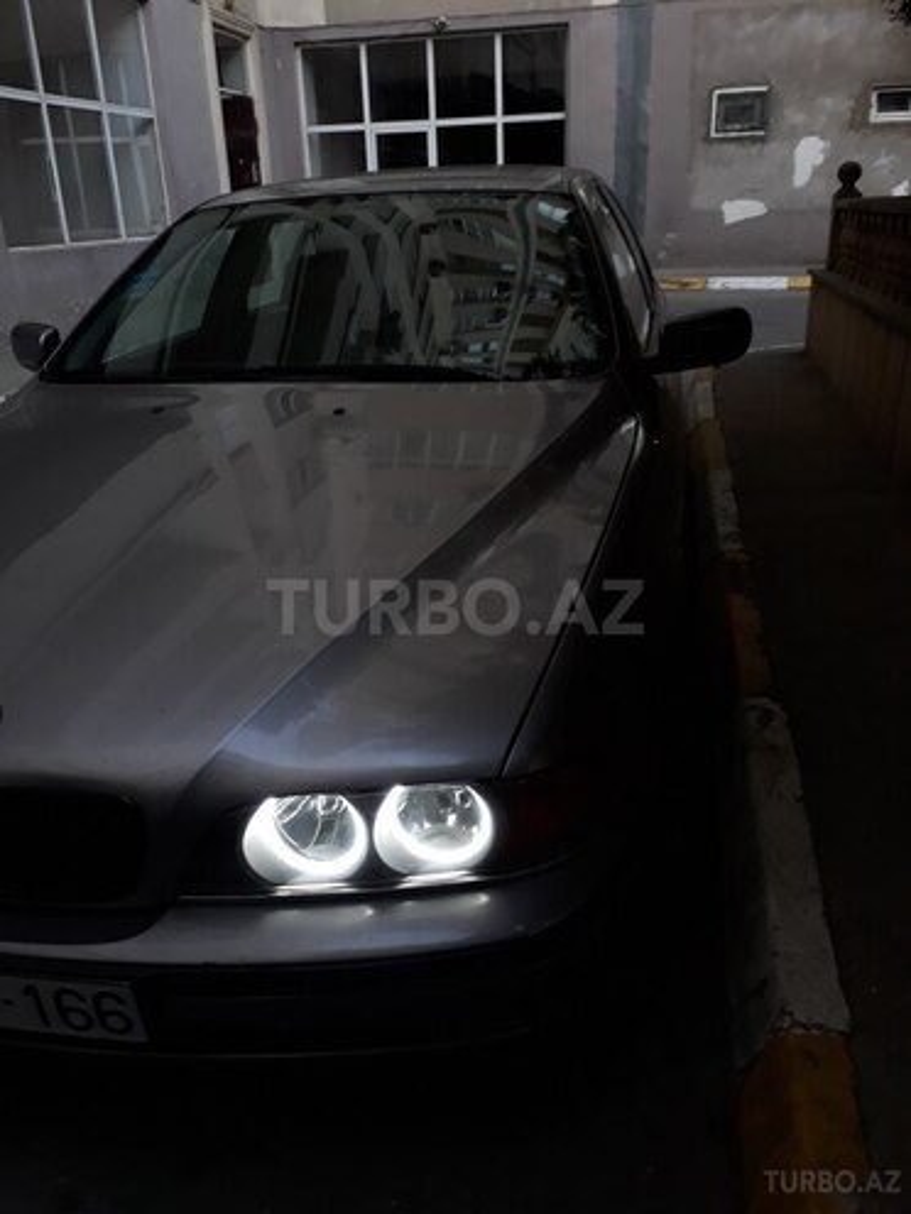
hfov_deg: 51.4
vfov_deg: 65.3
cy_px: 607
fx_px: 947
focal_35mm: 27
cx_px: 456
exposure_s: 1/33
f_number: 1.9
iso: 50
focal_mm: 3.6
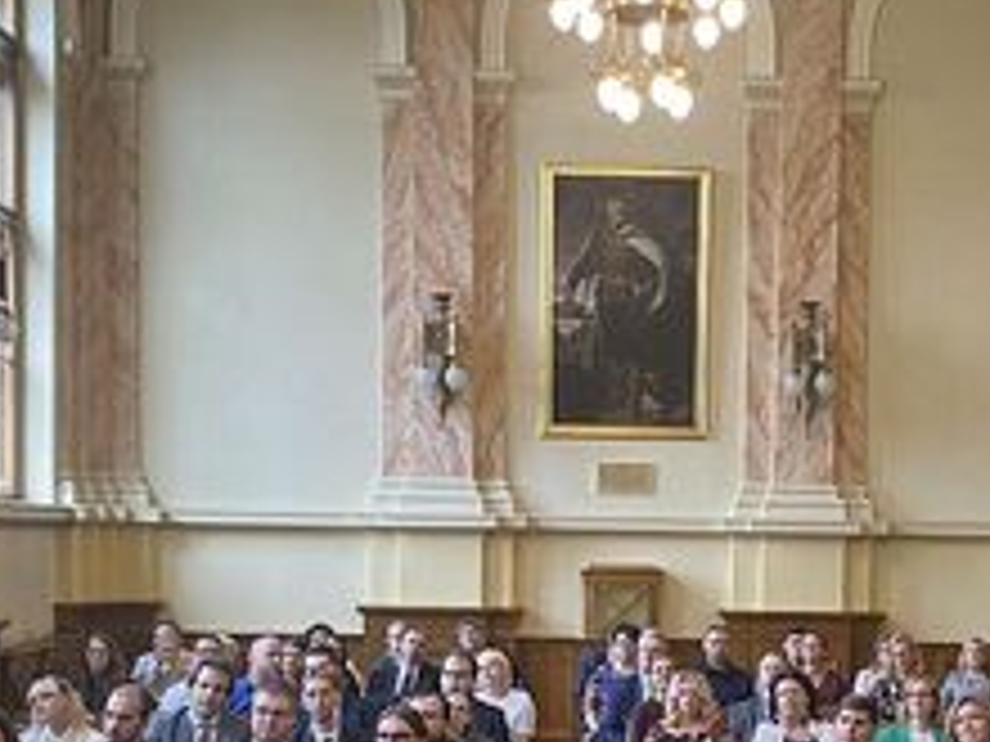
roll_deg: -0.9
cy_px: 621
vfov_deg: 22.9
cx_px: 628
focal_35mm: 63
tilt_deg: -3.3
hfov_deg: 30.6
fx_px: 1802
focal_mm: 4.25
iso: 80
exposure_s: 1/50
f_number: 1.8
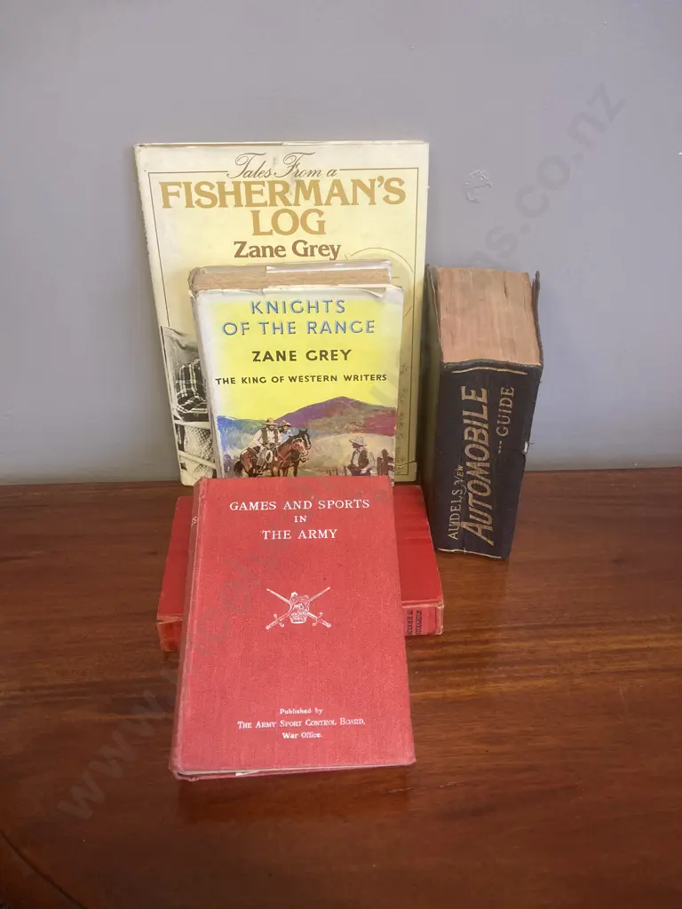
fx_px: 736
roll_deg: -0.9
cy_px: 454
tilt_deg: -38.6
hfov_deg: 49.7
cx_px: 341
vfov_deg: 63.4
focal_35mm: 28
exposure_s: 1/60
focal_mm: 3.99
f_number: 1.8
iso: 125
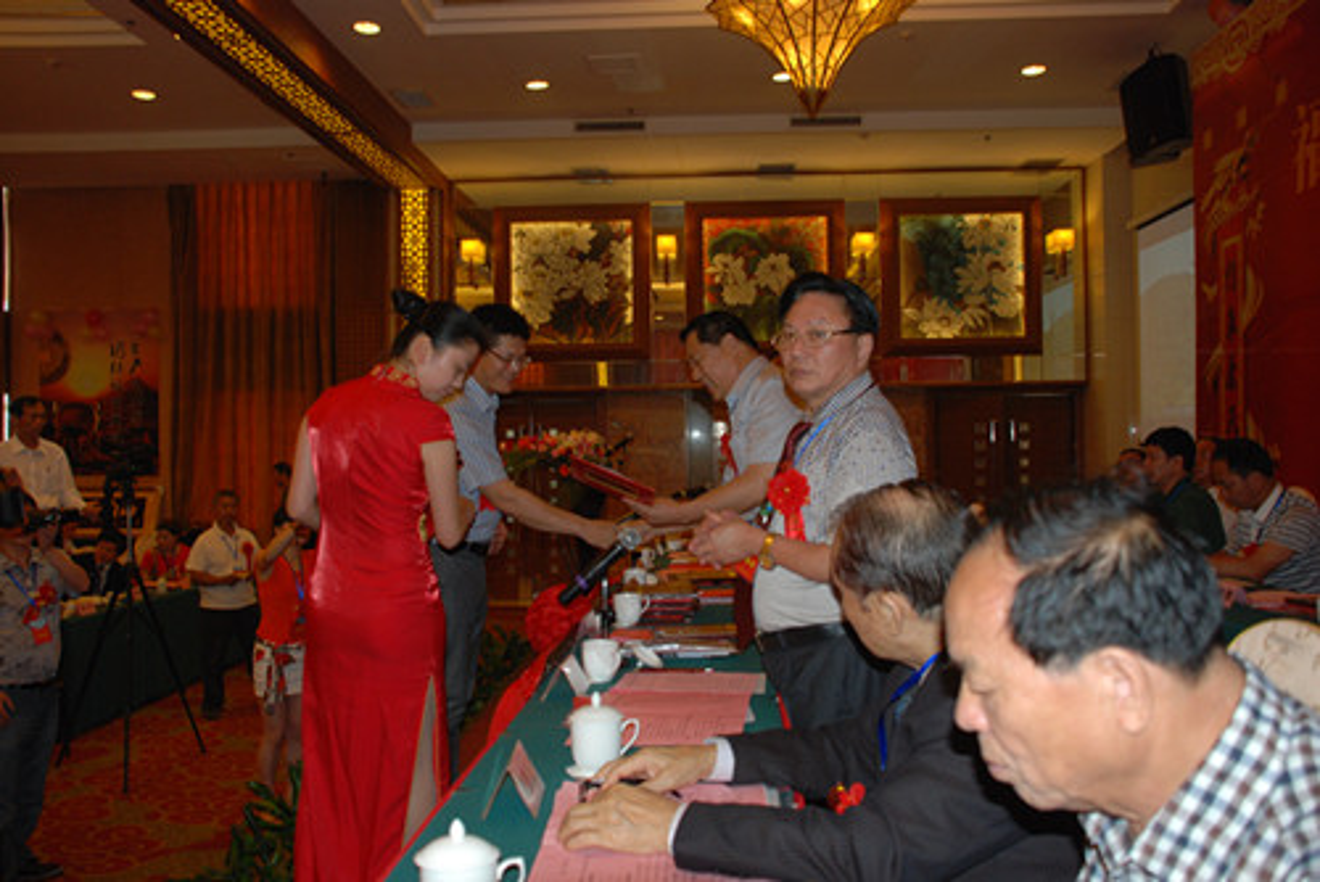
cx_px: 660
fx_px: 1101
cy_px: 441
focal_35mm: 30
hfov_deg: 61.9
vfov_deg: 43.7
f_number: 3.8
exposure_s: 1/60
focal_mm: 20
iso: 400
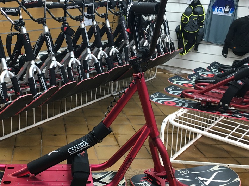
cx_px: 79
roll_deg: -2.2
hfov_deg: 44.0
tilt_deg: -20.5
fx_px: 302
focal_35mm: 42
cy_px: 114
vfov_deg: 34.2
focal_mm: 4.15
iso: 125
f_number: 2.2
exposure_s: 1/33
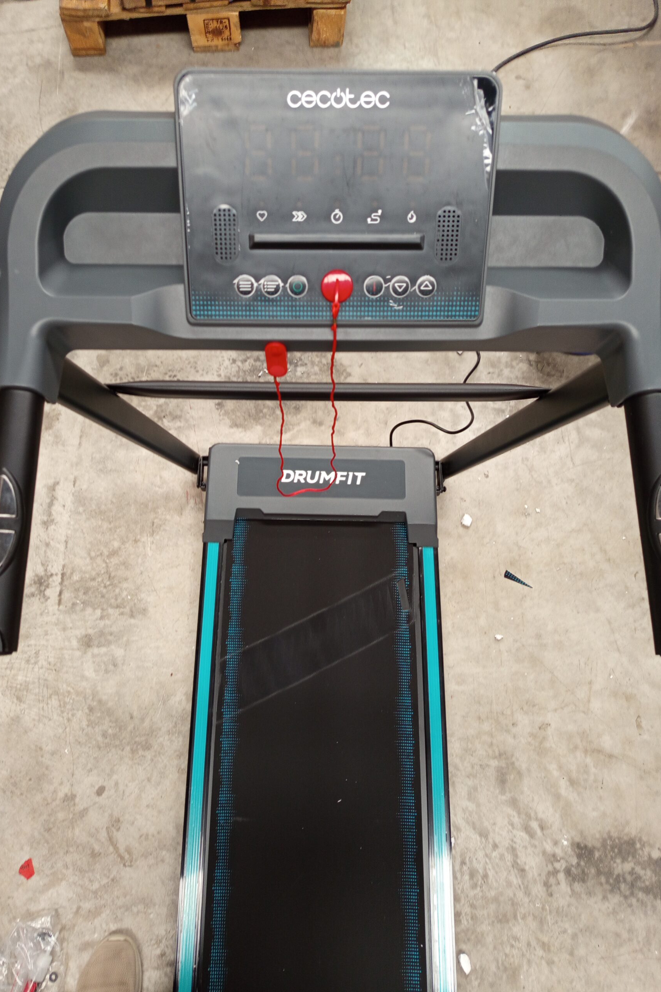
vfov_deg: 71.5
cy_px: 496
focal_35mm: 25
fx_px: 688
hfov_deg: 51.3
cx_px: 315
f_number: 1.7
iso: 707
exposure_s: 1/33.3
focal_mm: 5.24
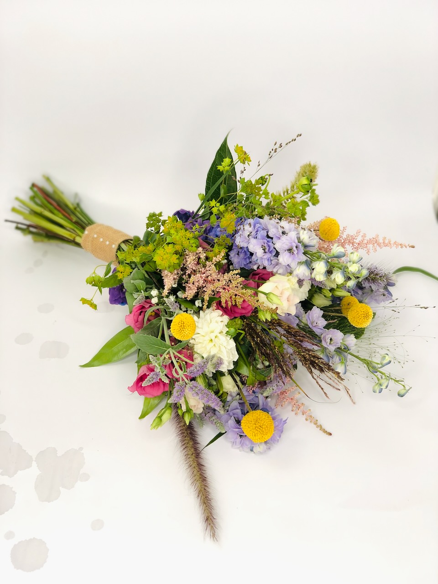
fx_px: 877
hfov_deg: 28.0
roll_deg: +1.0
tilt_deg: -36.9
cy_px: 292
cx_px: 219
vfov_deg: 36.8
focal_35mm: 52
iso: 20
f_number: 2.4
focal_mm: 6
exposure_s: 1/50
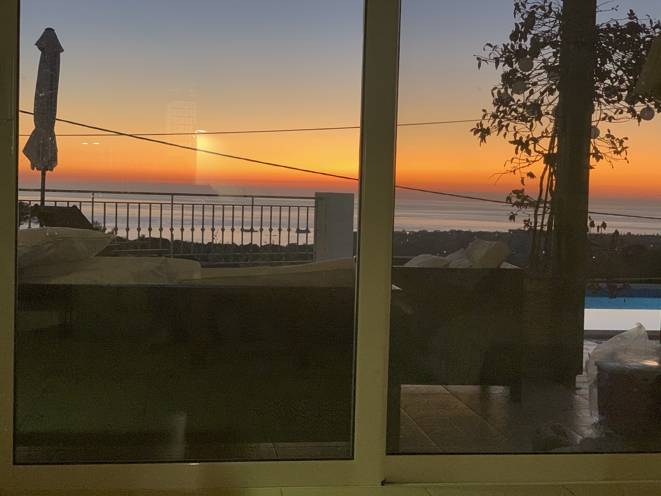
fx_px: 993
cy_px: 248
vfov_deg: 28.0
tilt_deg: -2.8
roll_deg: -2.5
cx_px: 330
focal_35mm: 52
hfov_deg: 36.8
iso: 320
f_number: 2.4
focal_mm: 6
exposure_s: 1/50
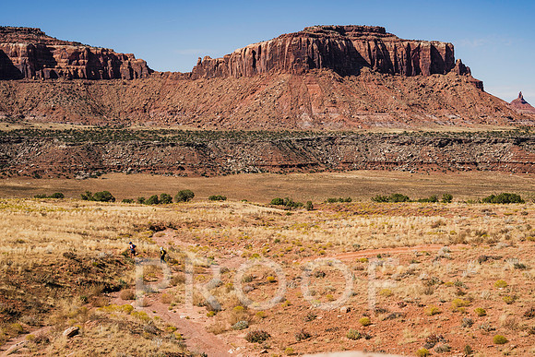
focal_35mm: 57
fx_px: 847
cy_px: 178
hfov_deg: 35.0
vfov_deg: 23.8
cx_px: 268
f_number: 7.1
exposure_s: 1/640
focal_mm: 57
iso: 160
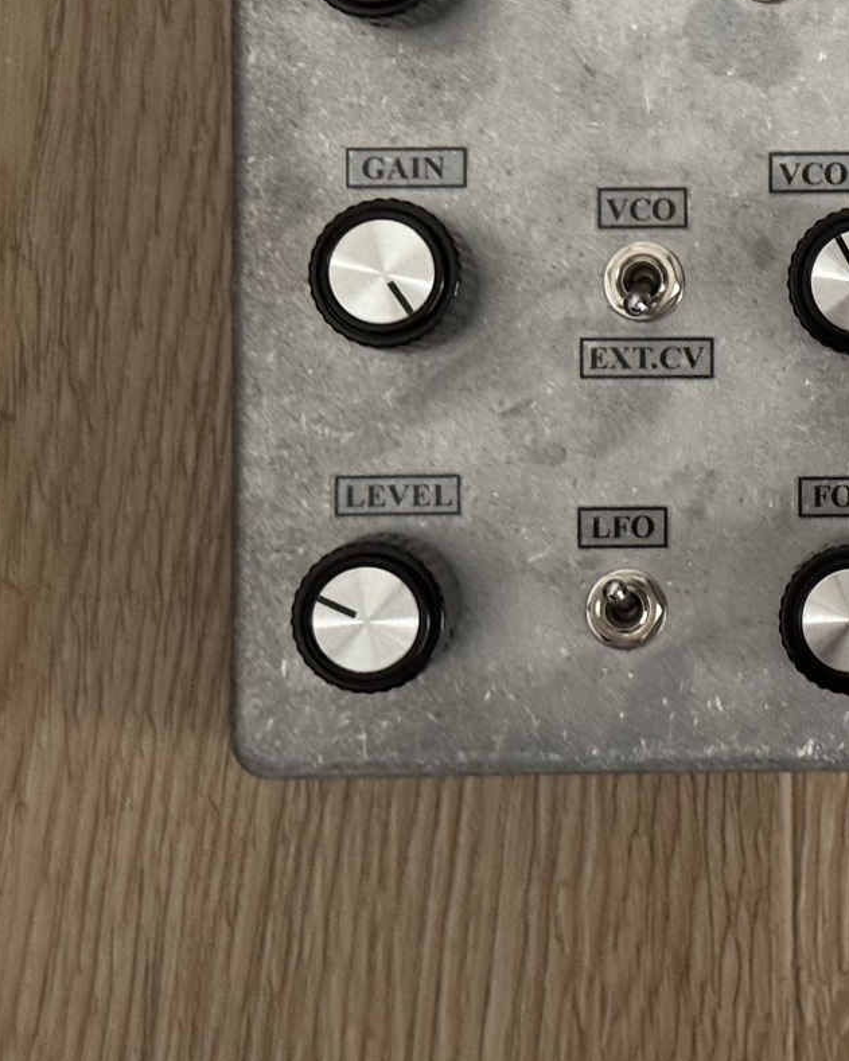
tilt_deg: -87.1
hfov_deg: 15.7
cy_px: 303
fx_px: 2984
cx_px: 973
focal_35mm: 95
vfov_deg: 20.1
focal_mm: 6.76
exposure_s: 1/40
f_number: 1.78
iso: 500
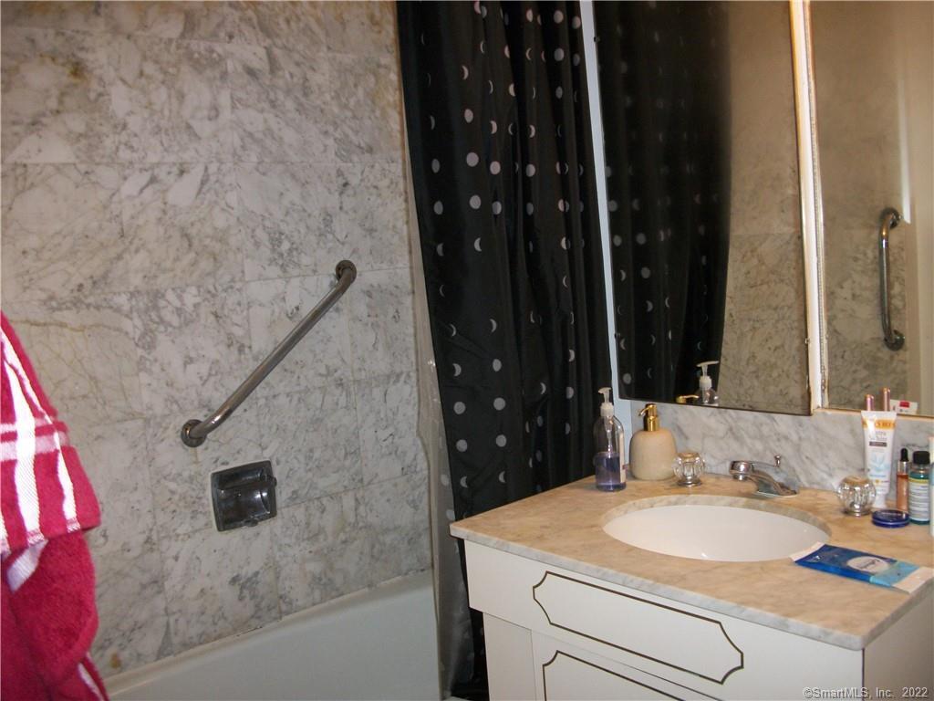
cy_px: 350
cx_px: 467
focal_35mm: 32
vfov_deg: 44.2
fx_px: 863
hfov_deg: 56.8
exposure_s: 1/60
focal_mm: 5.7
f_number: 2.9
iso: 160
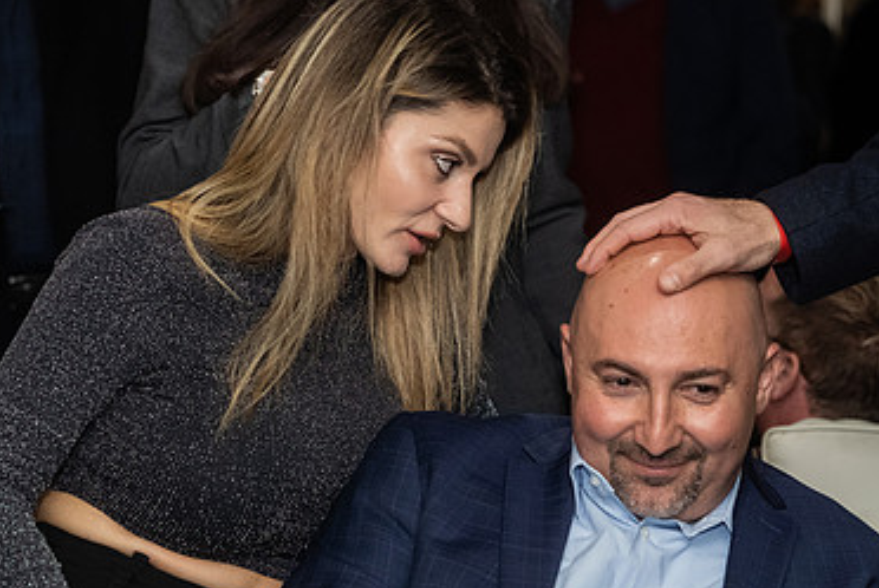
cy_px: 379
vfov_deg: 12.6
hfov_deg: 18.7
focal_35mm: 109
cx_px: 414
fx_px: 2665
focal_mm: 70
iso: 2500
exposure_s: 1/160
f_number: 3.5
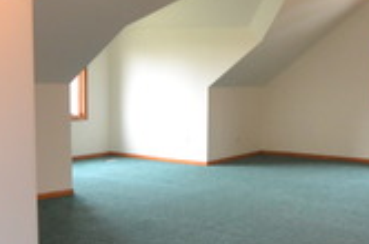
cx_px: 220
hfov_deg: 34.4
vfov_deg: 23.2
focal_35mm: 58
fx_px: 593
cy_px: 159
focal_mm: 10
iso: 1100
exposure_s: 1/60
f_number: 4
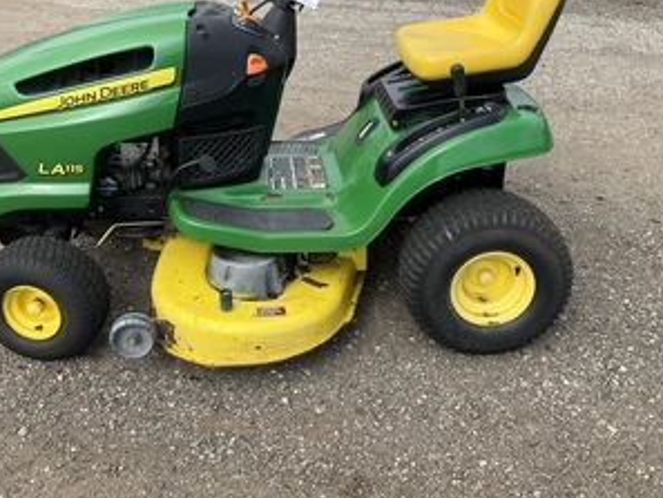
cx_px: 321
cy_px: 172
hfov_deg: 47.8
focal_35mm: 39
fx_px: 747
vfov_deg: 36.5
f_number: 1.8
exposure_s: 1/912
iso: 25
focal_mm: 3
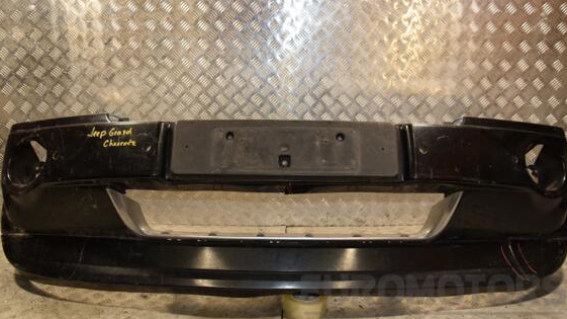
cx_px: 282
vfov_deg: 31.9
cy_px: 155
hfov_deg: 54.0
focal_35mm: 37
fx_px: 556
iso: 800
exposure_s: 1/200
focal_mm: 22
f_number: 5.6
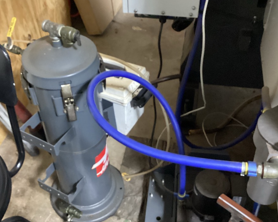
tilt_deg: -44.8
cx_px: 137
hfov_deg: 42.0
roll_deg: +1.9
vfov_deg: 34.1
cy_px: 107
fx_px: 362
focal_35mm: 44
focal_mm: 3.3
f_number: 2.4
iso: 640
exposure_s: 1/24
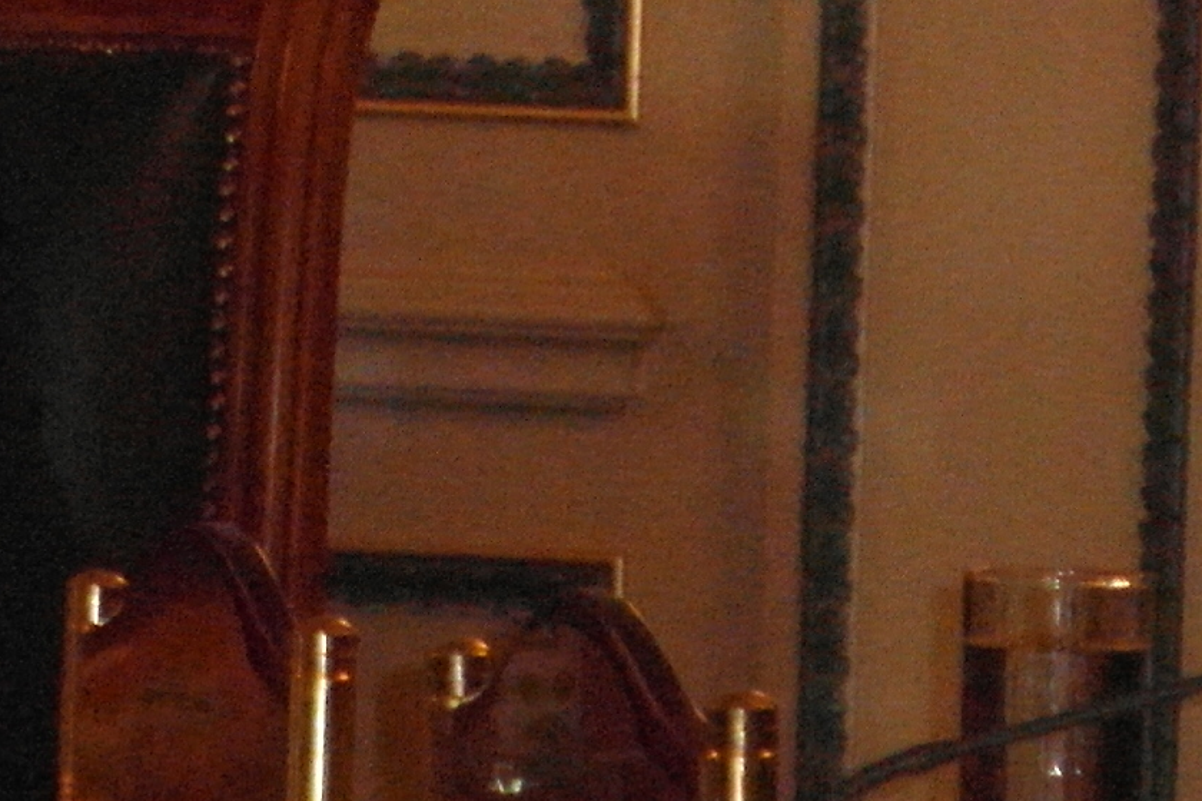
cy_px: -11
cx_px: -740
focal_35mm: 719
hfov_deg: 2.9
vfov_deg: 1.9
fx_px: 24005
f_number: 4.4
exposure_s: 1/60
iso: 640
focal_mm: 28.9
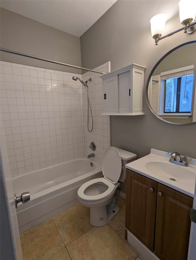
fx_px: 120
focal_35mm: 16
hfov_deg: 78.3
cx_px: 98
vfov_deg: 94.4
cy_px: 130
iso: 49
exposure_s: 1/60
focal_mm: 2.35
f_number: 2.2
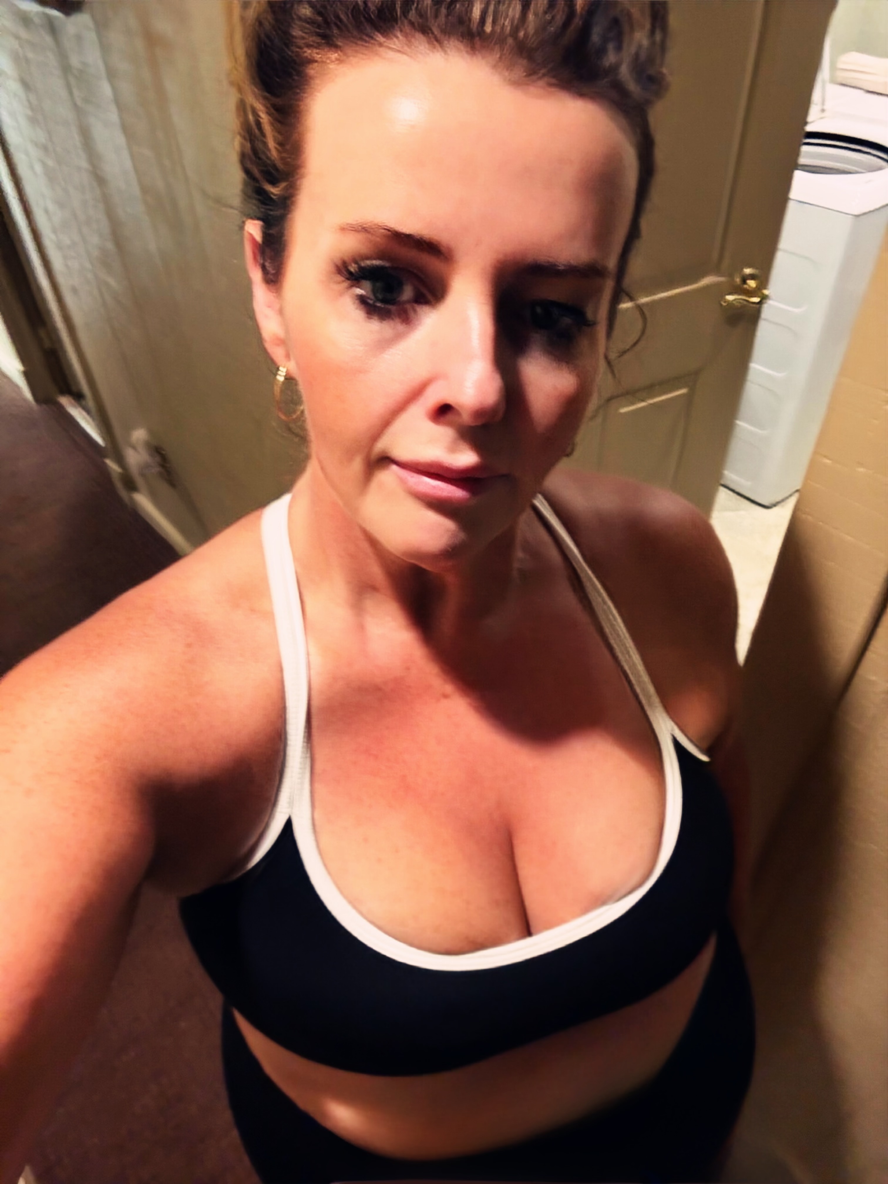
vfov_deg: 73.9
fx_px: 787
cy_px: 592
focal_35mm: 23
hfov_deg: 58.9
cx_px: 444
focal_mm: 2.69
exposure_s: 1/40
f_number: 1.9
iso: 200
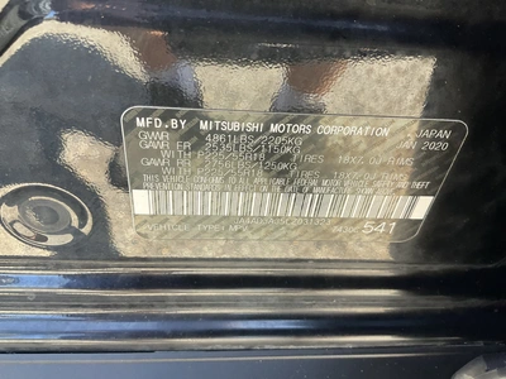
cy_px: 190
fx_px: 424
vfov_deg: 48.2
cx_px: 253
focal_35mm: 29
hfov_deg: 61.7
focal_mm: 3
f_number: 1.8
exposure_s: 1/122
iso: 50
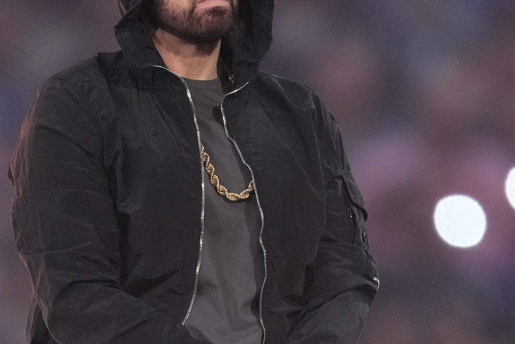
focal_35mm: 1201
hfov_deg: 1.7
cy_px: 194
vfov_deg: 1.1
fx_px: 17186
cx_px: 360
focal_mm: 600
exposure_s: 1/640
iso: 3200
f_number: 4
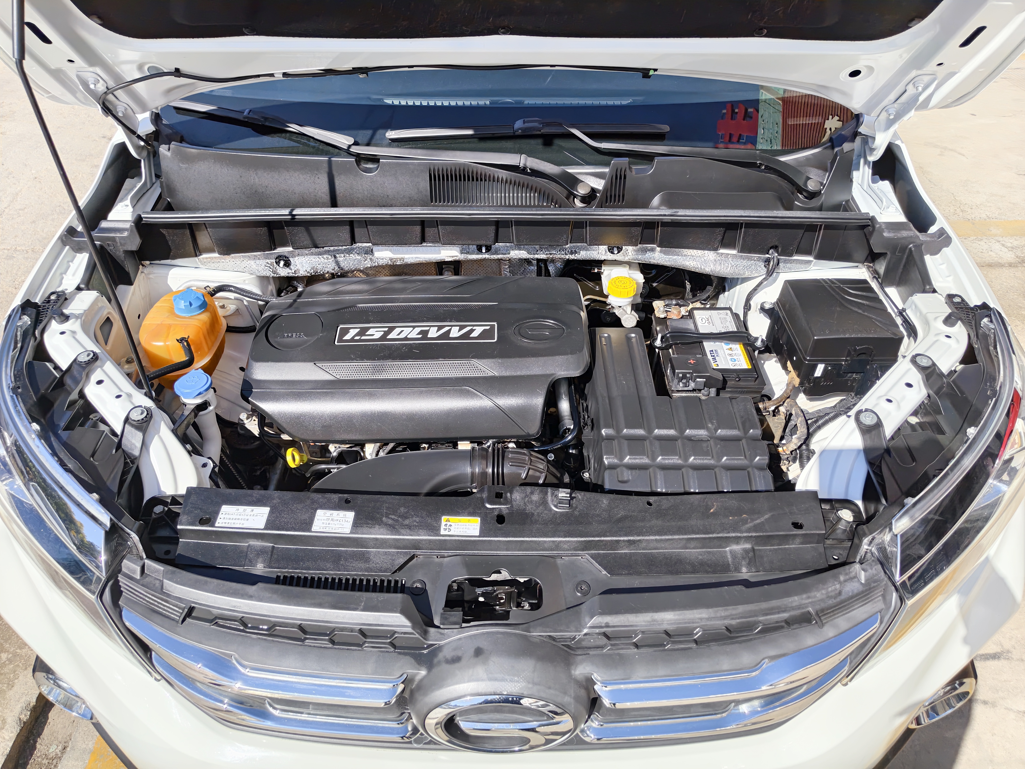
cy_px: 384
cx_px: 512
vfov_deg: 58.9
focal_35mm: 23
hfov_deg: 73.9
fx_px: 681
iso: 71
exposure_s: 1/3077
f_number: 1.88
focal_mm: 5.56
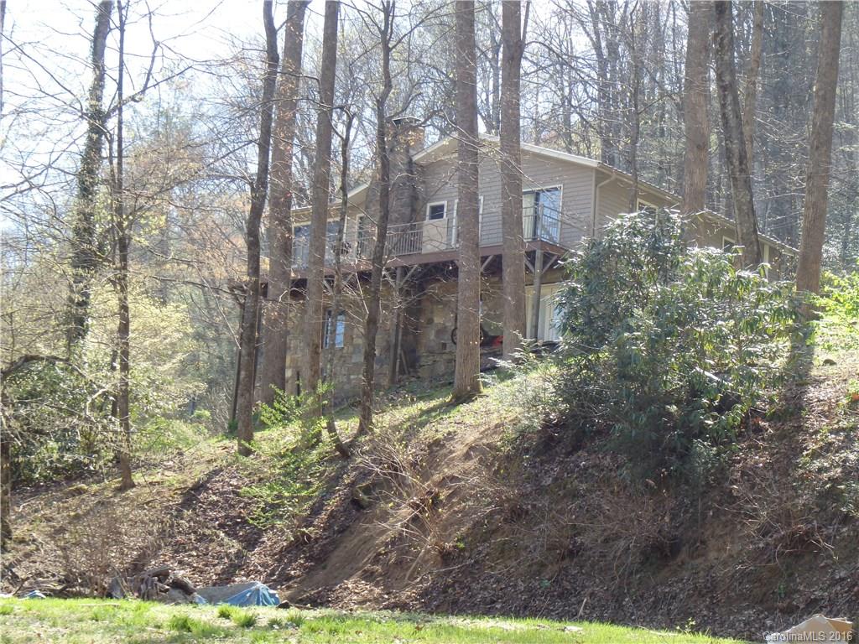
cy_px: 322
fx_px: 1812
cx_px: 430
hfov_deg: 26.7
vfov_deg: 20.2
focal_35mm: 73
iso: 200
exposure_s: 1/125
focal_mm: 13.1
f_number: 5.7
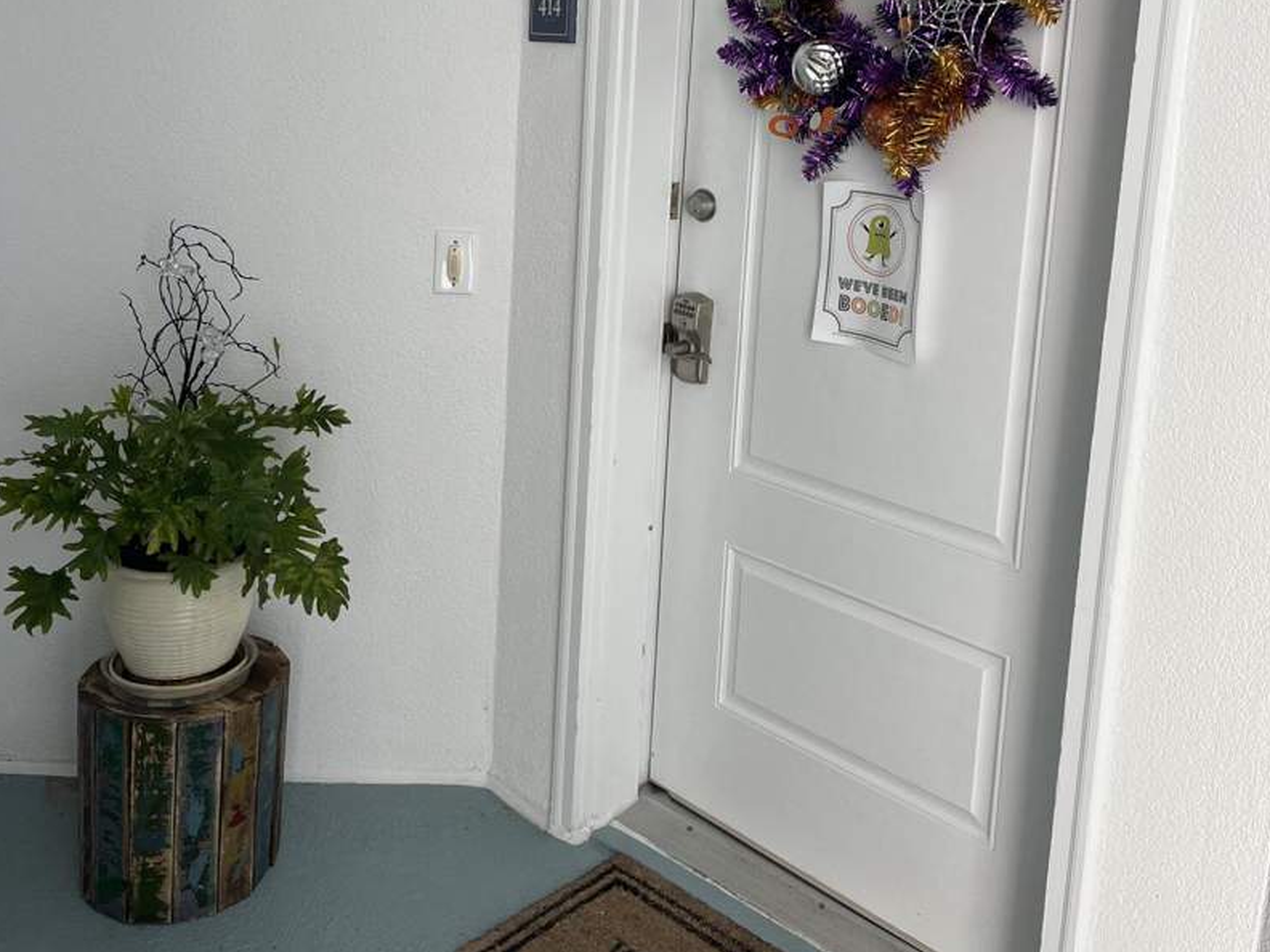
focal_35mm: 35
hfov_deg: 52.6
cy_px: 231
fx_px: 1284
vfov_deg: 39.5
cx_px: 635
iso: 50
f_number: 1.6
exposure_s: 1/122
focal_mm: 5.1
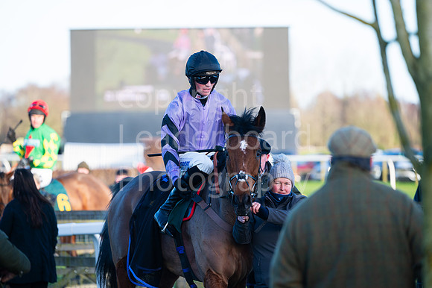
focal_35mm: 190
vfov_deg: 7.2
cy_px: 144
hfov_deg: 10.8
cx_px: 216
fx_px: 2279
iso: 320
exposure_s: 1/1250
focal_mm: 190
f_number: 3.5
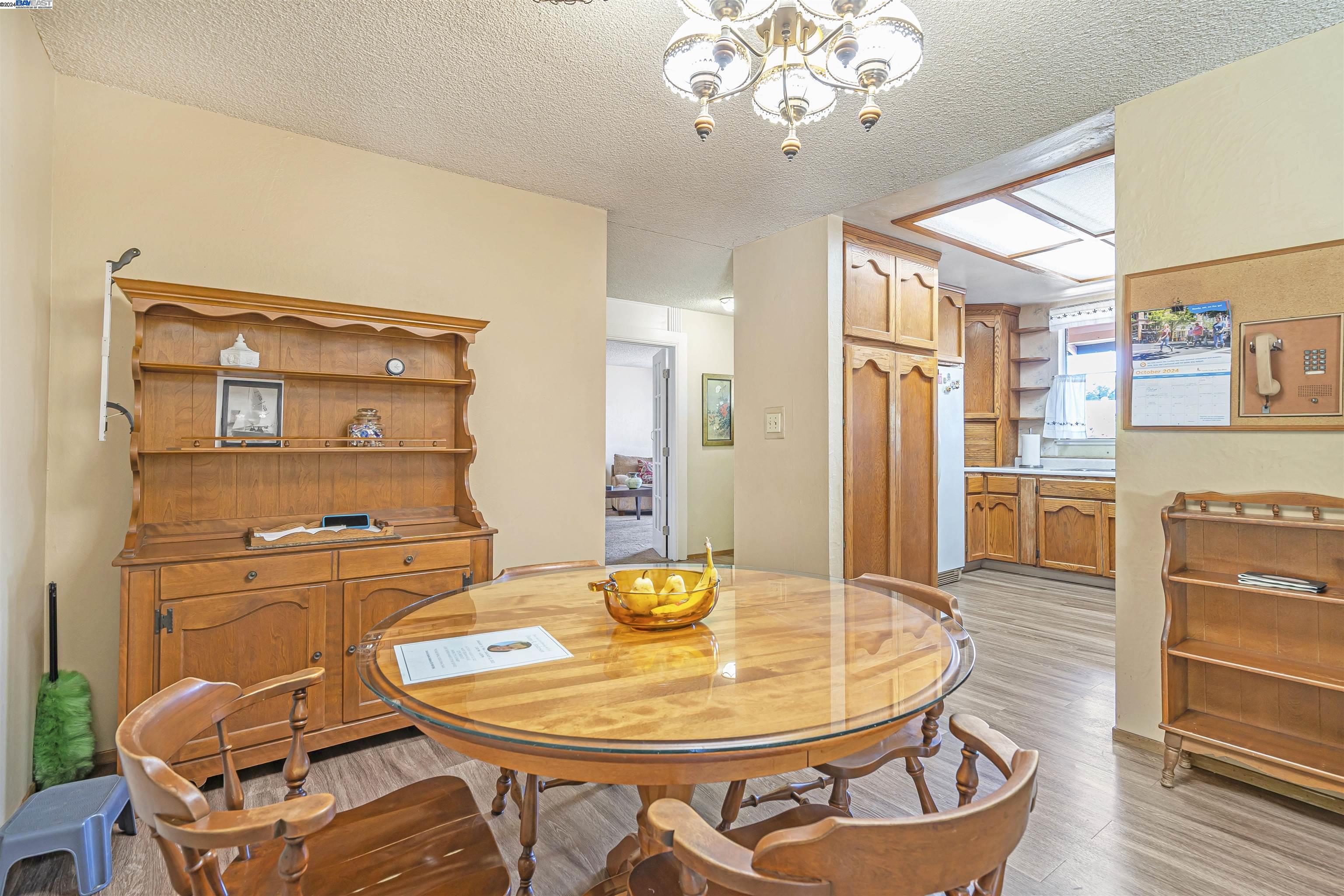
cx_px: 672
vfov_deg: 73.7
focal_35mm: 16
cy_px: 448
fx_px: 597
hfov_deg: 96.7
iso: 100
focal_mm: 16
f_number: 8
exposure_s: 1/1.25
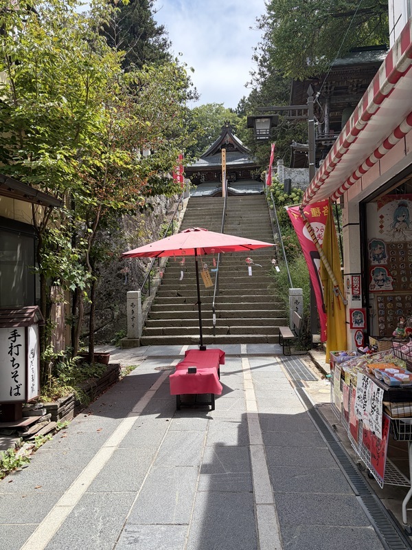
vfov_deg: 67.3
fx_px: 413
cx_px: 206
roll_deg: +0.5
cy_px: 275
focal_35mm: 26
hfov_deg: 53.1
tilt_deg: +2.5
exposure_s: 1/2141
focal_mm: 5.96
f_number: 1.6
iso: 64
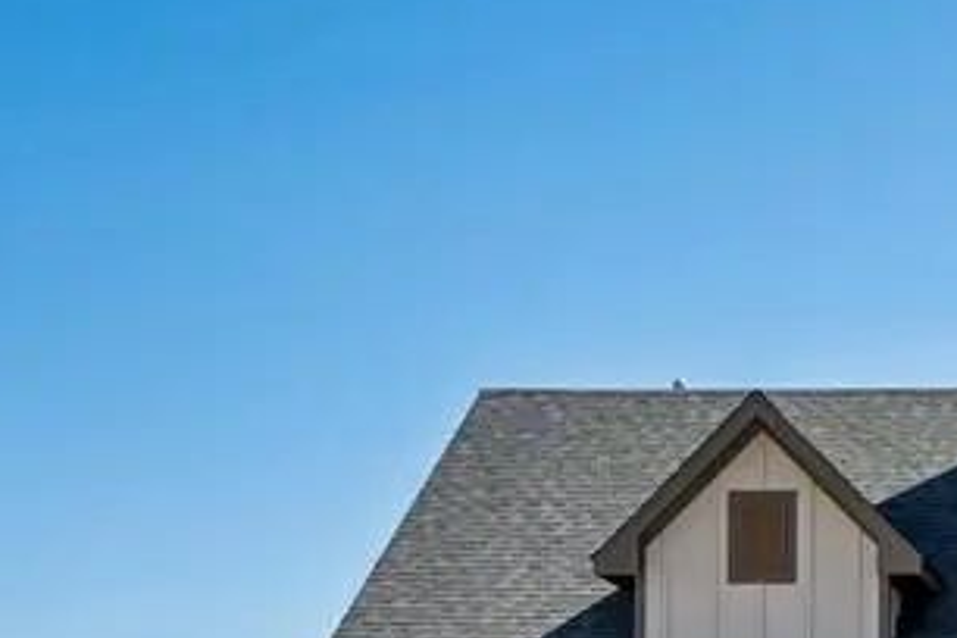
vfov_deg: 11.2
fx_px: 3110
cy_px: 995
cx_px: 1240
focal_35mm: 117
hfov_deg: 16.5
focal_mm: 35
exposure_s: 1/320
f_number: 8
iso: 200
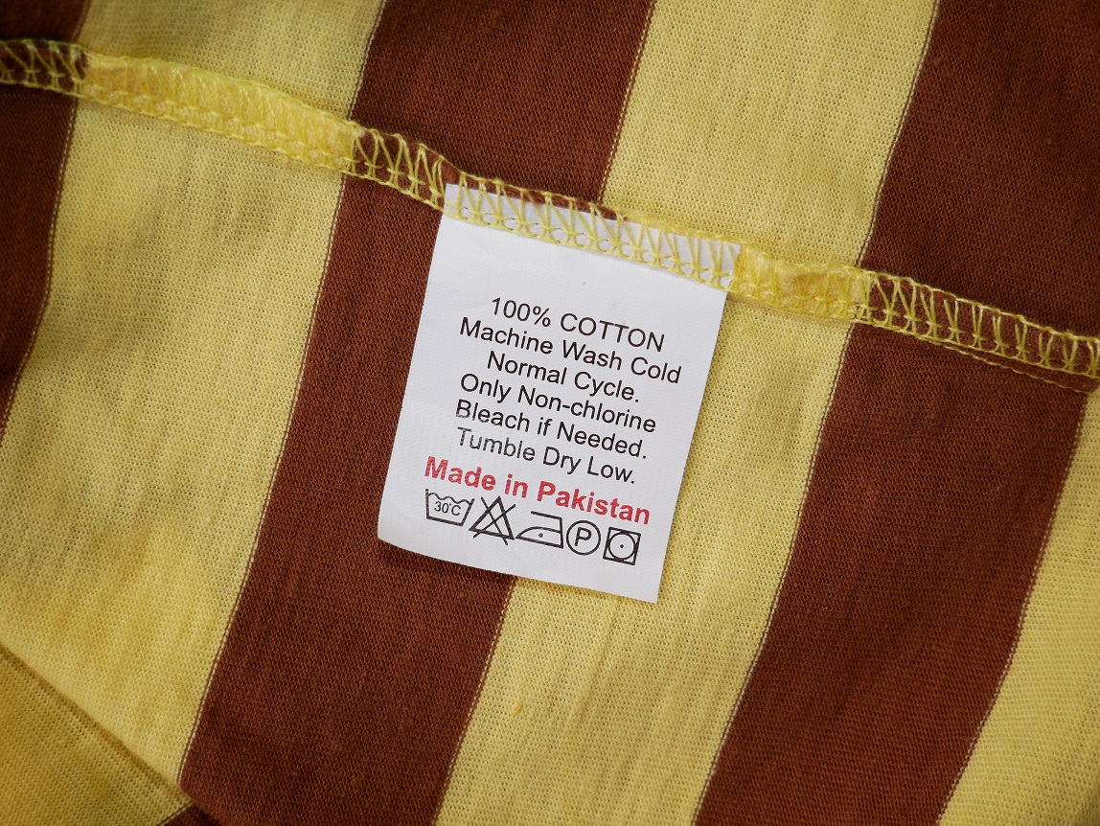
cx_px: 550
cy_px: 413
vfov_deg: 31.5
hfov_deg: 41.2
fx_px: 1462
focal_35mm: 46
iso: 200
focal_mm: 23
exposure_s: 1/125
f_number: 4.3
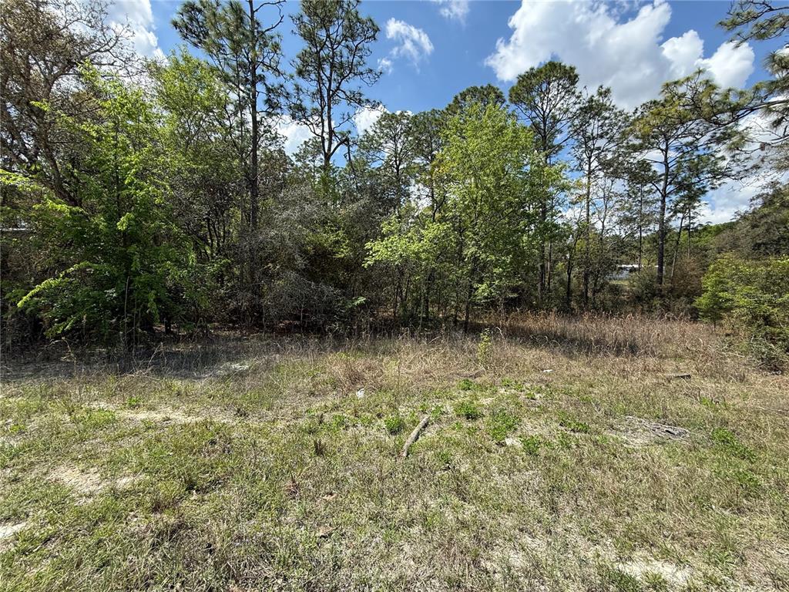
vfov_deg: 85.7
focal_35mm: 14
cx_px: 394
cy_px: 296
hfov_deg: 102.1
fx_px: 319
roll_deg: +0.9
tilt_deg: -2.7
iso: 50
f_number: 2.2
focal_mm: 2.22
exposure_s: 1/820
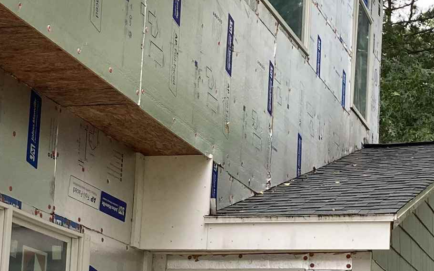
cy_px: 255
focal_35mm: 100
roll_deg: -3.4
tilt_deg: +7.9
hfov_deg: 20.8
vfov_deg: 13.0
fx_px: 1183
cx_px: 187
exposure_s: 1/121
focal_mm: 3.99
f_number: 1.8
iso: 40
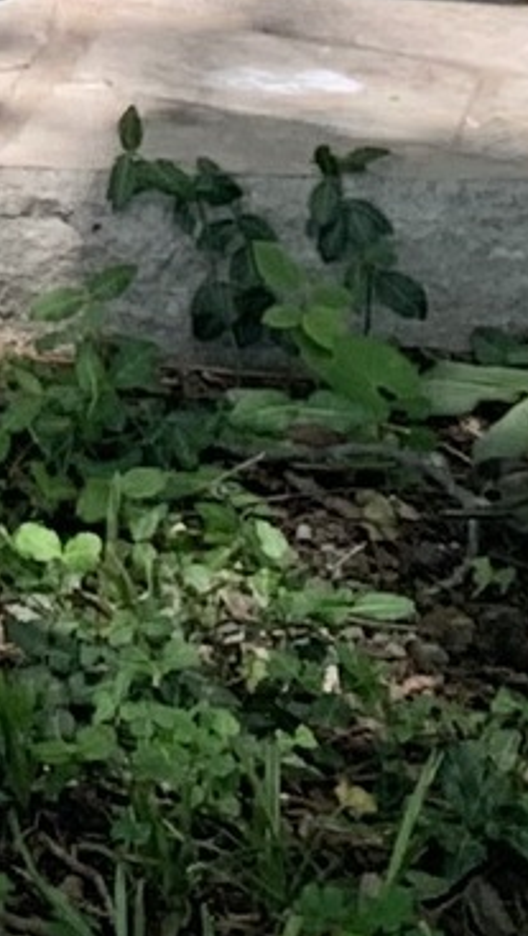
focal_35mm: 237
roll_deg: +1.3
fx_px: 5887
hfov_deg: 4.4
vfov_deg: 7.9
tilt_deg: -2.0
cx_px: -2183
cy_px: -1859
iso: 25
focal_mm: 4.25
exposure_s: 1/159
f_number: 1.8
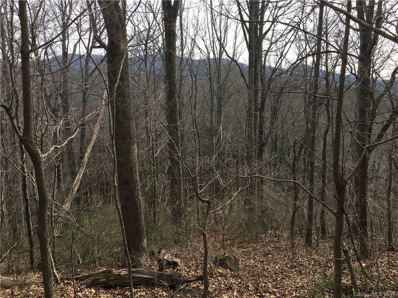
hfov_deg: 61.7
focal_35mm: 29
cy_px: 149
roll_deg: +0.0
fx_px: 333
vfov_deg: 48.2
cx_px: 199
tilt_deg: -9.4
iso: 25
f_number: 2.2
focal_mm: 4.15
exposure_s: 1/496
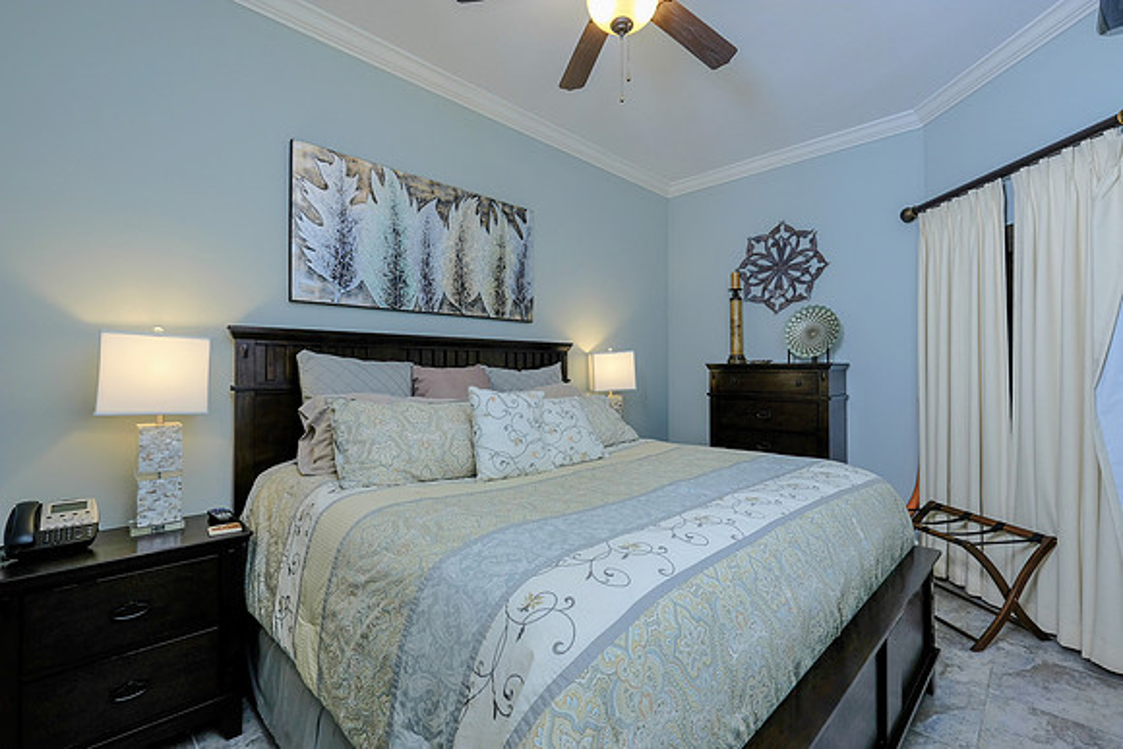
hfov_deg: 100.4
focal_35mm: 15
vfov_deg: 77.4
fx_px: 468
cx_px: 562
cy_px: 374
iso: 400
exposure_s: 1/15
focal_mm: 10
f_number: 7.1
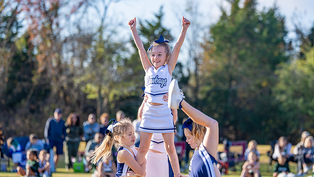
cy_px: 95
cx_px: 171
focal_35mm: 141
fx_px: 1174
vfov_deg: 8.6
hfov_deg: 15.2
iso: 250
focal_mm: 118
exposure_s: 1/3200
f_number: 2.8
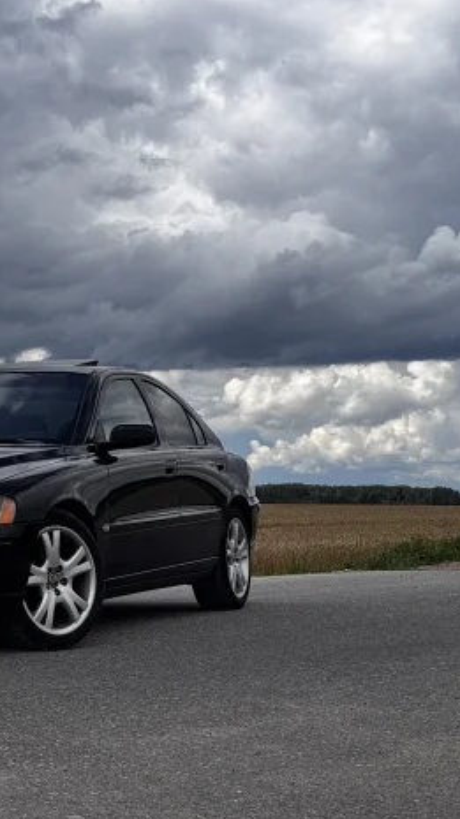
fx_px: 1564
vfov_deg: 29.4
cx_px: -42
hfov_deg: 16.3
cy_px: 419
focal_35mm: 72
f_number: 1.78
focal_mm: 6.76
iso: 64
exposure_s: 1/2833
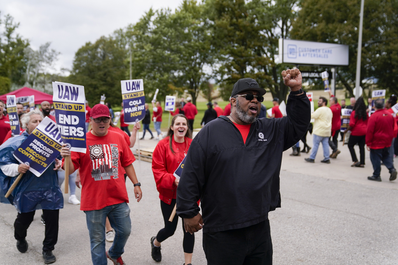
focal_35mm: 37
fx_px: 409
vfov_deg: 36.0
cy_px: 132
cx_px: 199
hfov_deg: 51.9
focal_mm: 37
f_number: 2.8
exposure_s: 1/6400
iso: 400
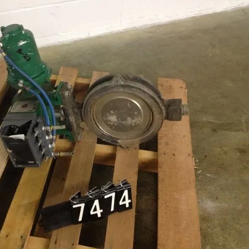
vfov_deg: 39.2
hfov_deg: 38.9
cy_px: 126
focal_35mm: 43
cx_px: 90
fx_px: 350
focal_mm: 4.28
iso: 200
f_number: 2.4
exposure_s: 1/20
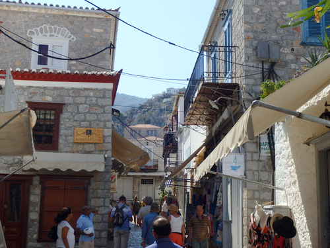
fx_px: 467
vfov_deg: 29.7
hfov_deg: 38.9
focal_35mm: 49
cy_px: 124
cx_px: 165
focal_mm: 8.8
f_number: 14
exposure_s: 1/100
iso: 125
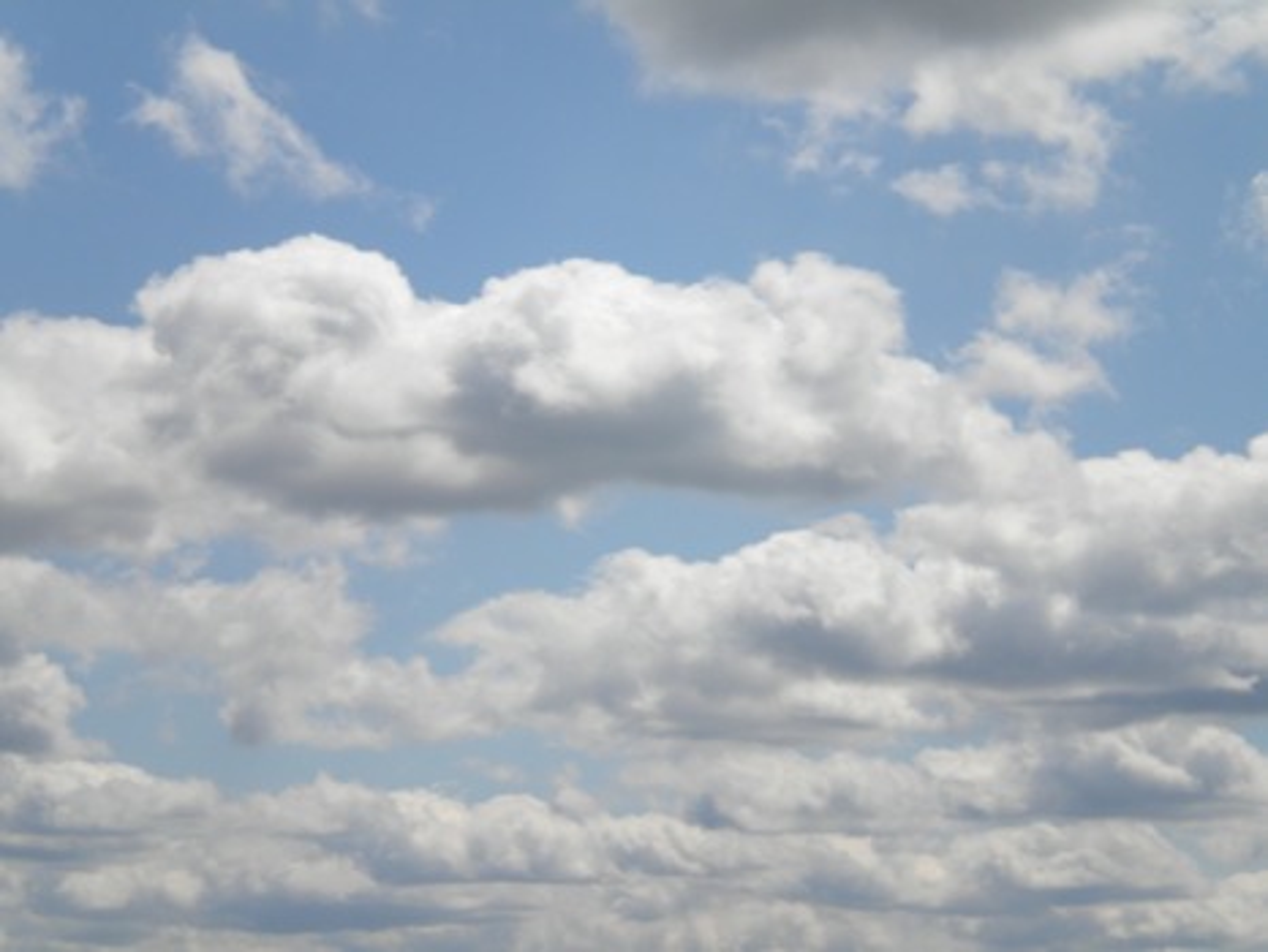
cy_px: 476
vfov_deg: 14.1
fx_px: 3848
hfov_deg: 18.7
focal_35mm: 105
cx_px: 634
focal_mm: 18.9
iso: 80
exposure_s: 1/508
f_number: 8.5
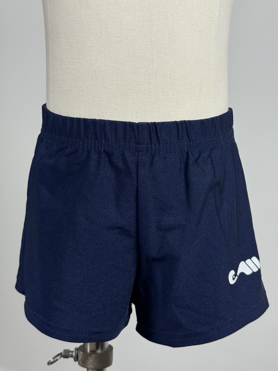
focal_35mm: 48
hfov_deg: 30.3
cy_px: 186
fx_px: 514
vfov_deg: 39.7
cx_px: 139
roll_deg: +0.2
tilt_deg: -5.9
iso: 50
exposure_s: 1/121
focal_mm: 6.76
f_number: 1.78
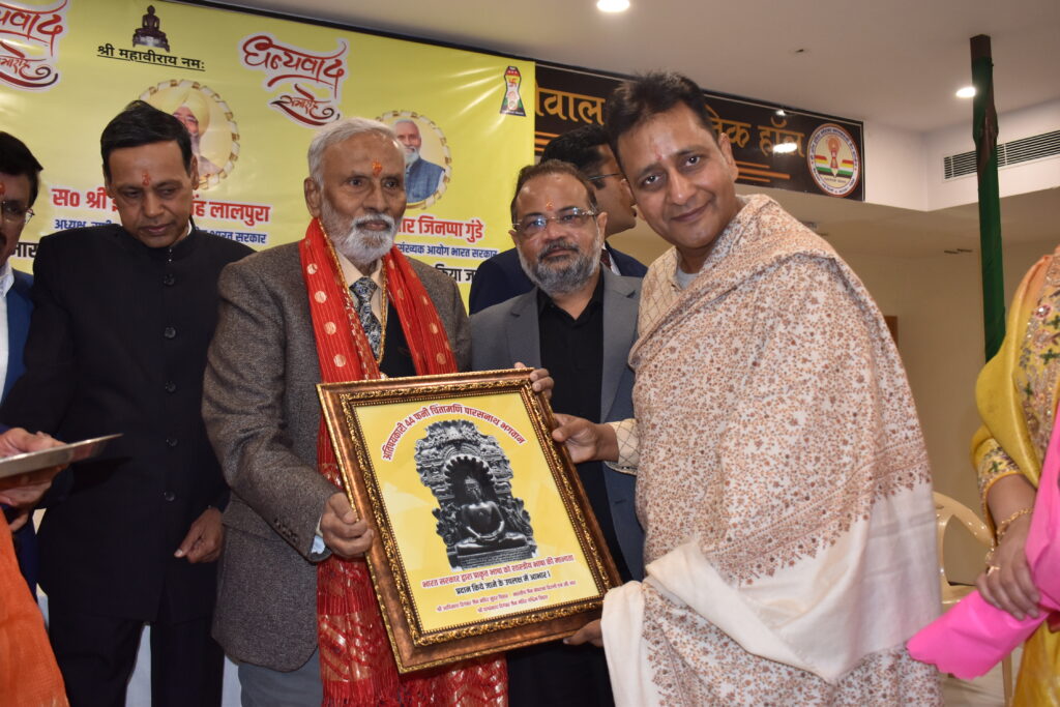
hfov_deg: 53.1
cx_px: 530
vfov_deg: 36.9
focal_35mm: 36
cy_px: 354
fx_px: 1060
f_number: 4.5
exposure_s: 1/125
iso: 640
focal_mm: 24
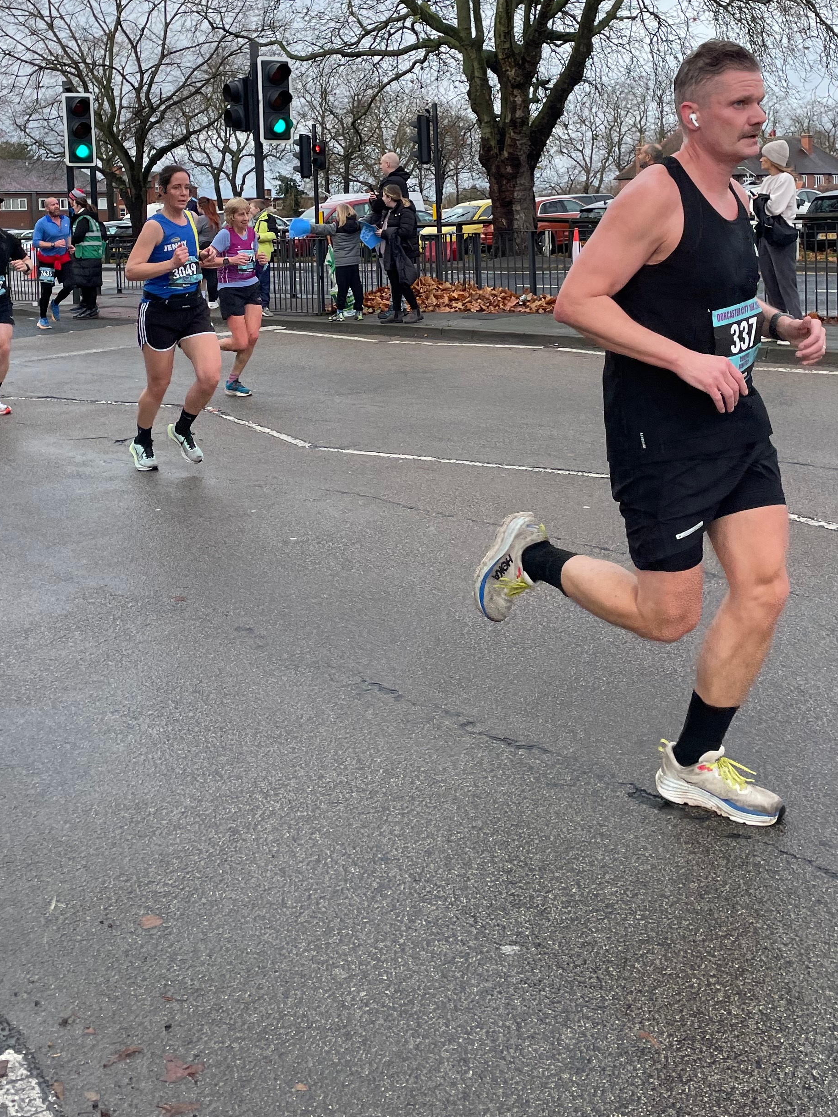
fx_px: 1388
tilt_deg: -4.0
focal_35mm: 43
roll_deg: +1.9
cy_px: 312
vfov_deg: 42.8
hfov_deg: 33.6
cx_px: 373
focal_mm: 4.2
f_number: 1.6
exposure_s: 1/739
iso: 32
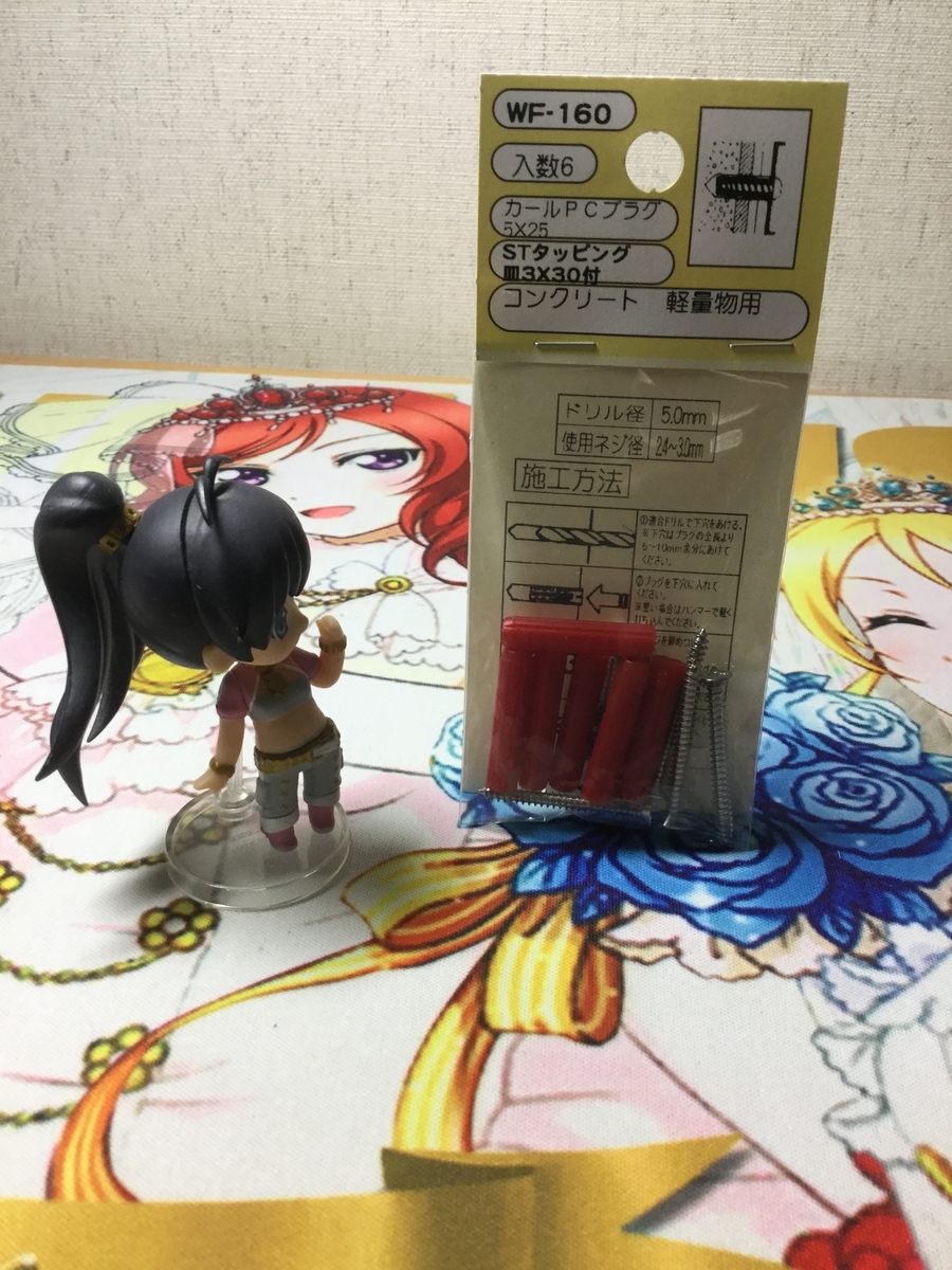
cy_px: 635
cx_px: 476
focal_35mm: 31
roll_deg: -2.5
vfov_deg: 58.4
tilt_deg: -27.8
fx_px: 1137
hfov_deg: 45.4
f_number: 2.4
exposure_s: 1/30
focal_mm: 3.3
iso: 32
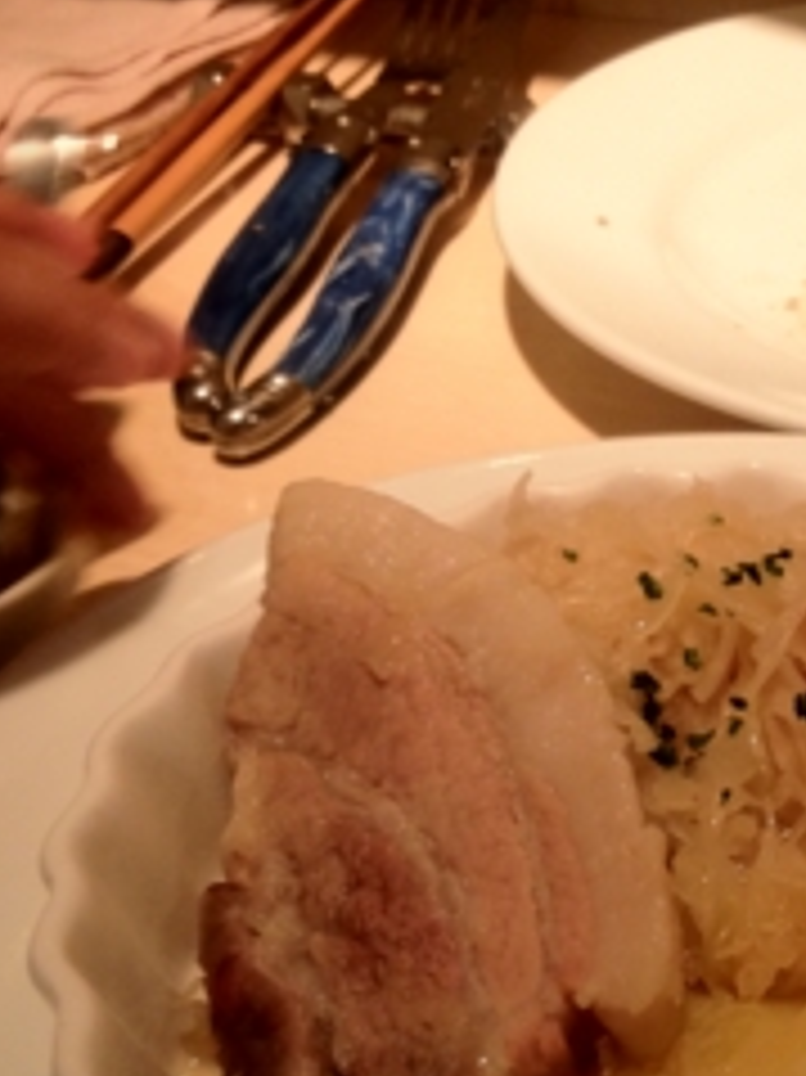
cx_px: 680
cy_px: 671
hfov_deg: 21.9
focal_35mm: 66
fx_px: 2051
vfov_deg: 29.3
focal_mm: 4.28
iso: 125
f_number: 2.4
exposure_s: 1/20
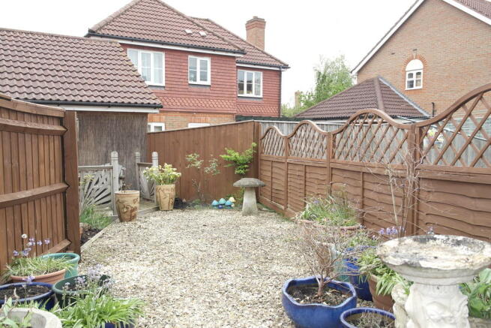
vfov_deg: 43.6
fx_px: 409
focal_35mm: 30
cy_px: 164
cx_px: 246
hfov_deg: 61.9
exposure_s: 1/80
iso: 100
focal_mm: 20
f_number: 3.5
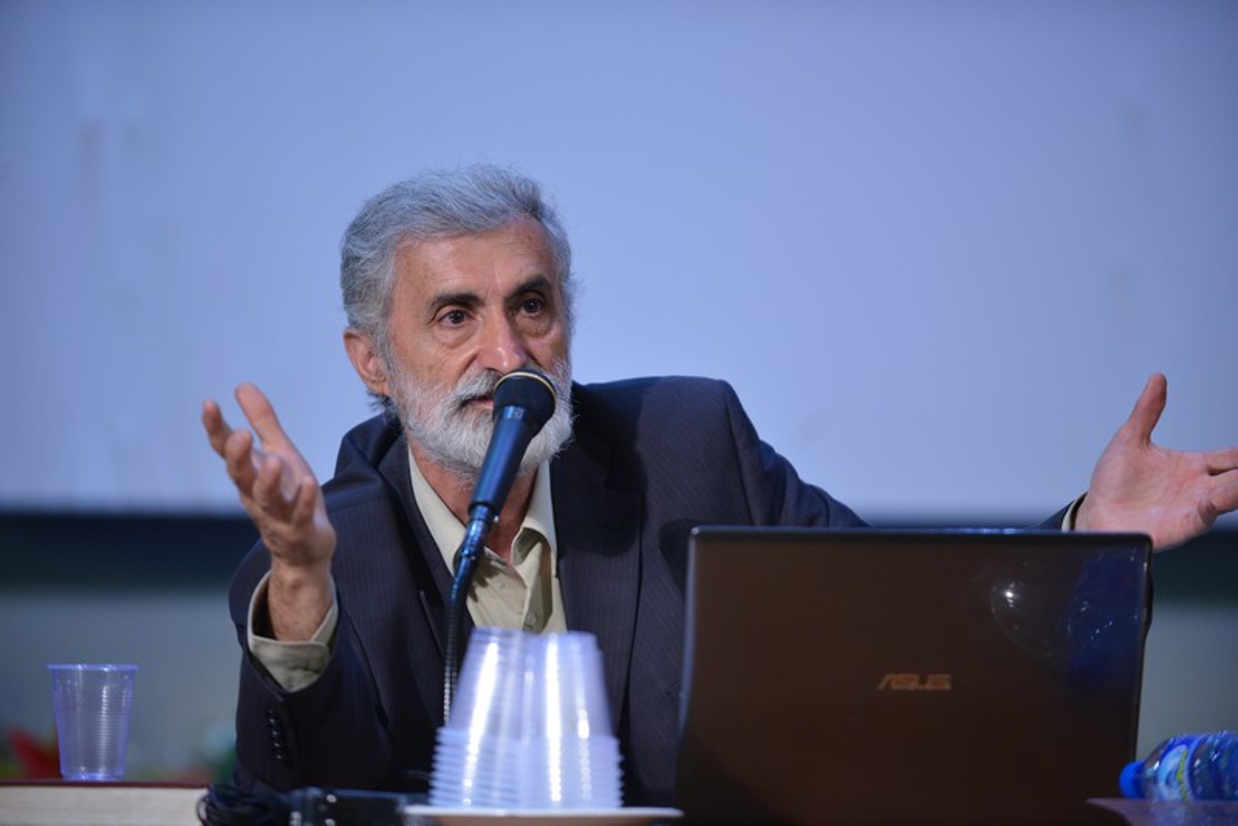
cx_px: 619
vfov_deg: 6.9
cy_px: 413
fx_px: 6880
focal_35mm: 200
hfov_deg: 10.3
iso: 1250
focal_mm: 200
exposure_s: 1/160
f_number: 2.8
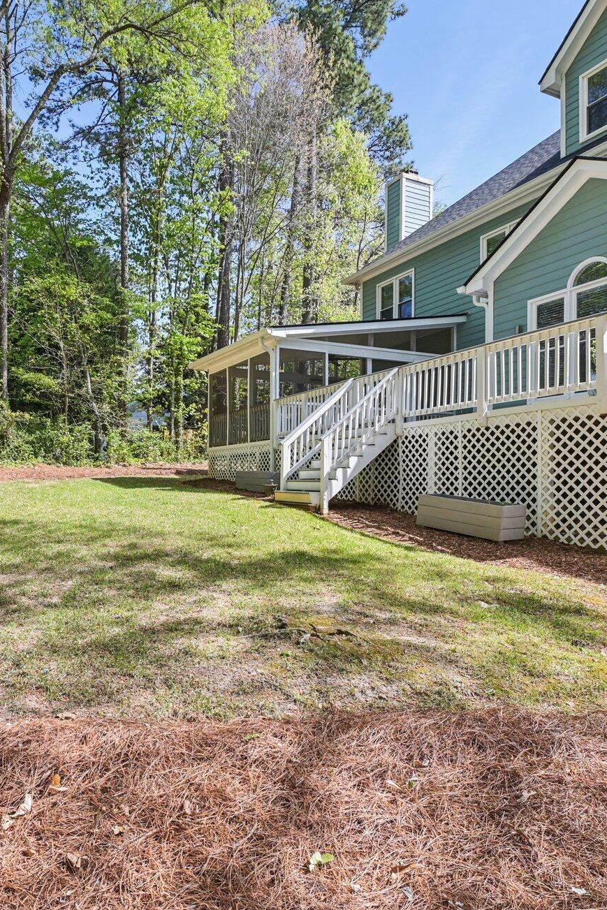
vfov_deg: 78.5
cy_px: 471
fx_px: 556
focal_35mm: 22
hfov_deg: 55.2
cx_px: 173
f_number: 9
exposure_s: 1/200
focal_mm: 14
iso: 200
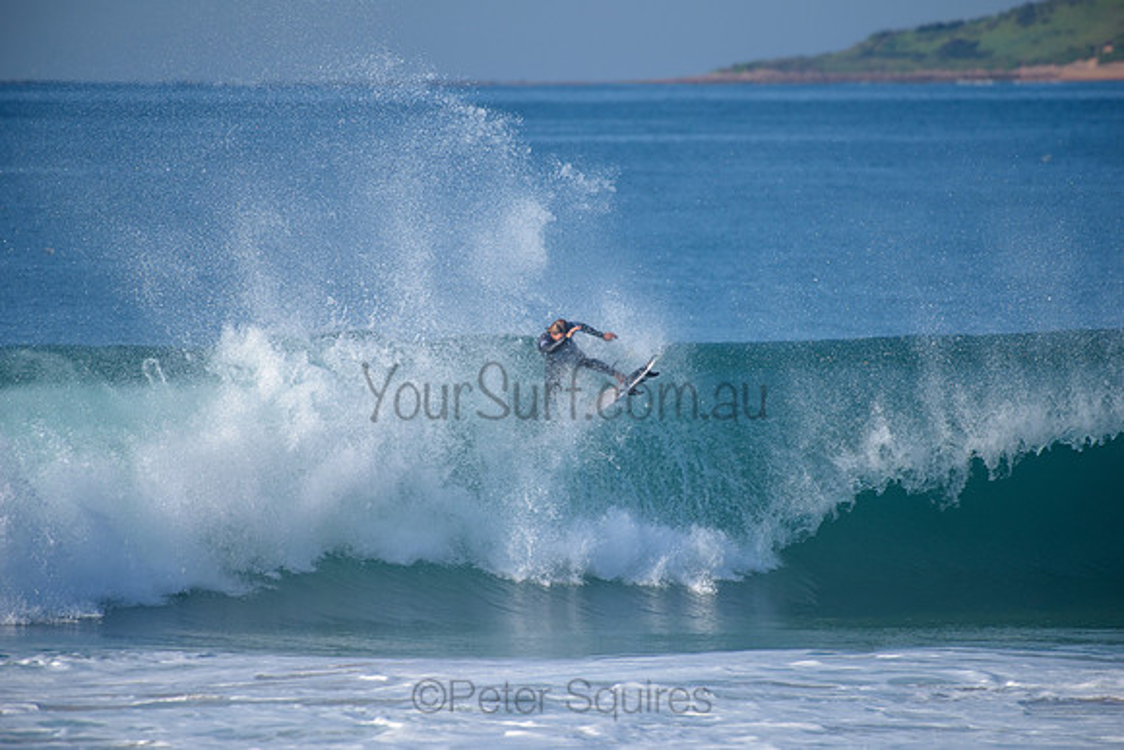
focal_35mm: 506
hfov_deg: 4.1
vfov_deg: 2.7
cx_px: 562
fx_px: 15805
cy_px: 375
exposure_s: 1/2000
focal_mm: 500
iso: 220
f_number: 5.6
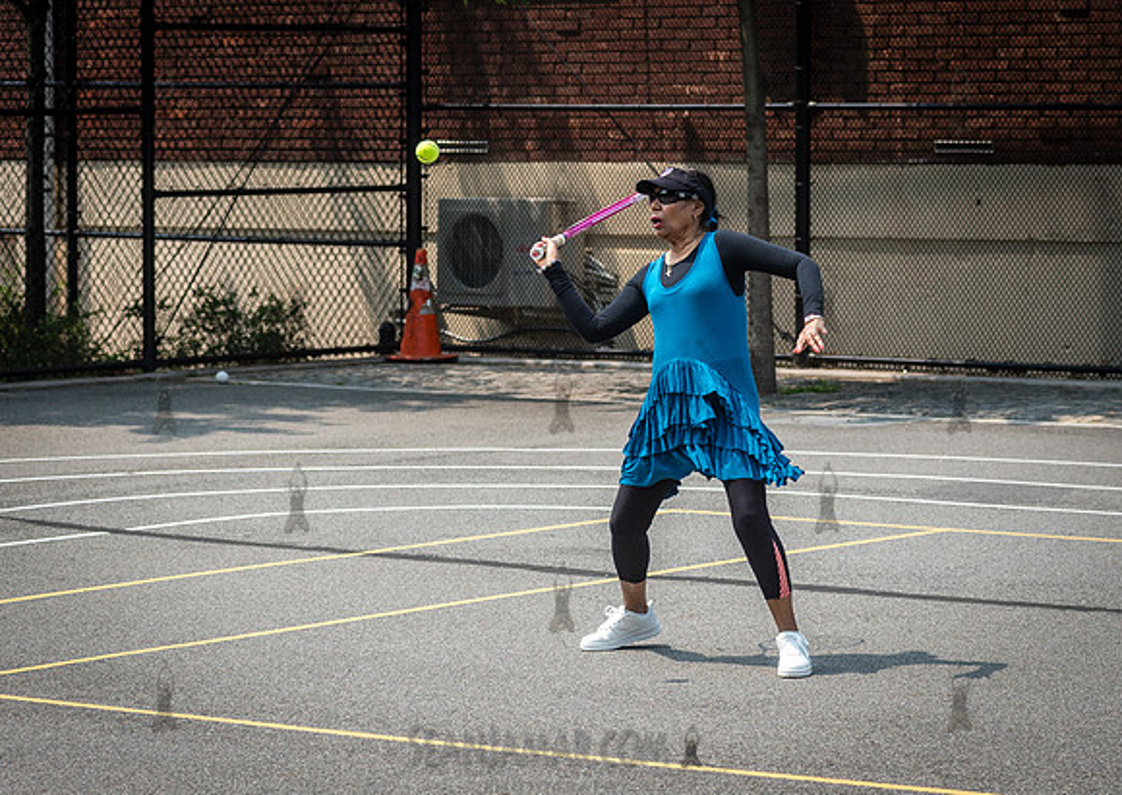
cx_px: 749
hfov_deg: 14.2
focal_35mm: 142
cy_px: 342
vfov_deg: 10.1
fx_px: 4506
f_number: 4.5
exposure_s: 1/1600
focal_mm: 92
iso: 200
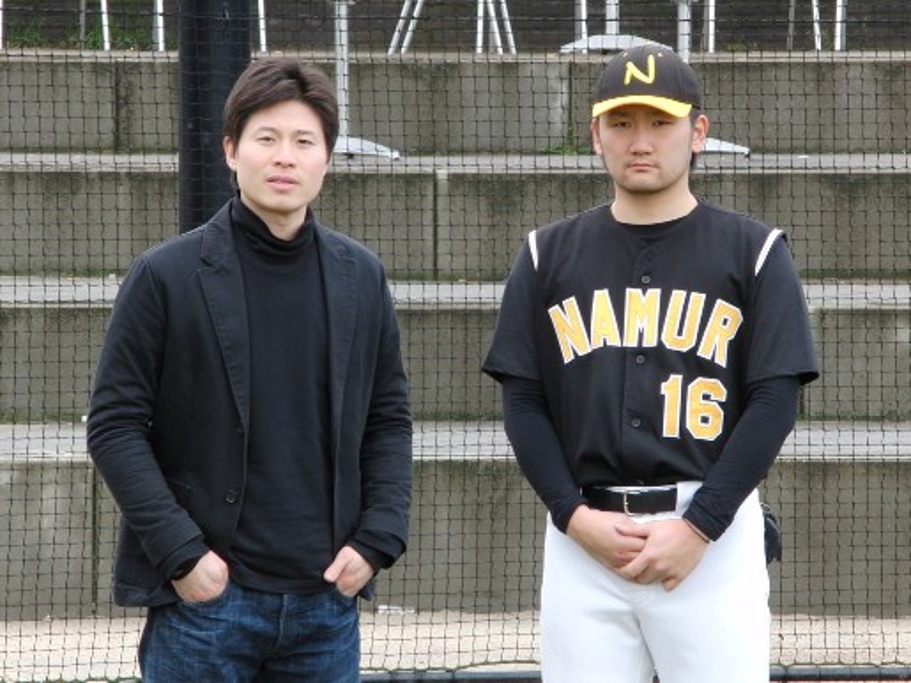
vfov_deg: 6.9
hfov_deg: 9.3
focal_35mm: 214
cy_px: 342
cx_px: 456
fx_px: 5631
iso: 100
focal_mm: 37.9
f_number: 5.5
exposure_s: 1/80
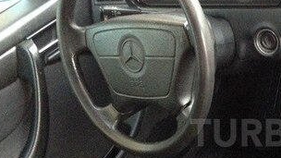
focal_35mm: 78
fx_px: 581
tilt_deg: -35.4
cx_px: 285
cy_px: 133
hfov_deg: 25.7
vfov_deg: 15.4
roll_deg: +20.4
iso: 640
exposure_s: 1/15
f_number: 2.4
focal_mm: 4.12
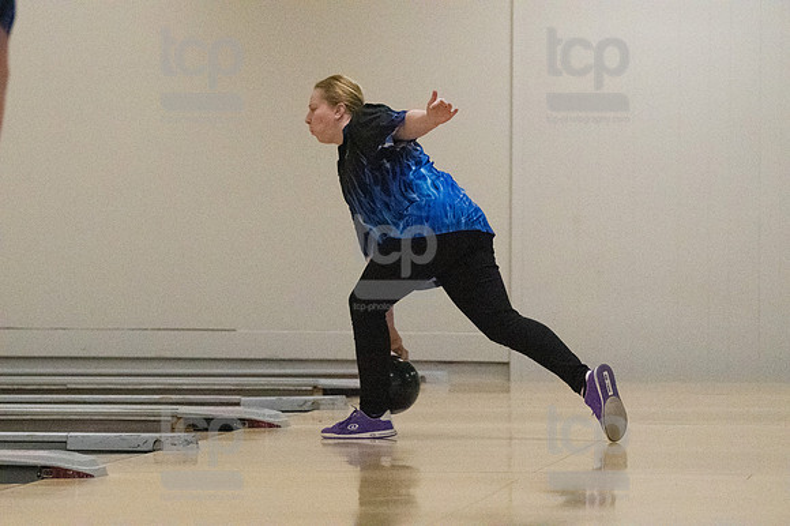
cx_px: 395
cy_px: 263
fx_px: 4277
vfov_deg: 7.0
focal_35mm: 195
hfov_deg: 10.6
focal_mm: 130
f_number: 4
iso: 10000
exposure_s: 1/1250
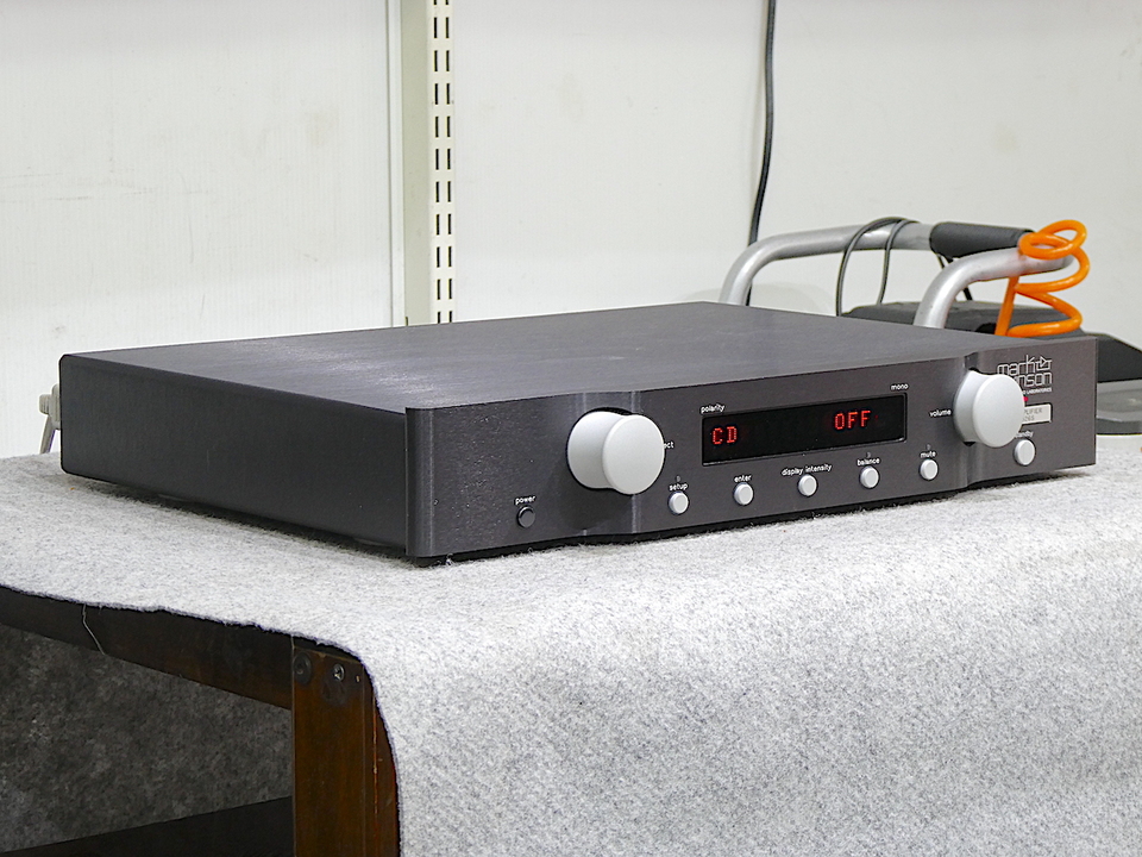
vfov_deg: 15.1
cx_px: 571
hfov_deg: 20.0
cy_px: 428
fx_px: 3233
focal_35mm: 98
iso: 200
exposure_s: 1/6
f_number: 5
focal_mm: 17.5
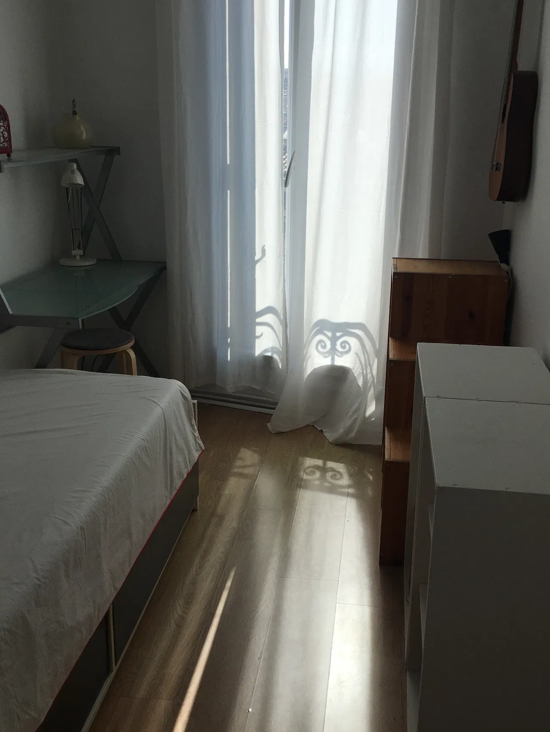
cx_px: 291
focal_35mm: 36
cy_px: 358
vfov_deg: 51.3
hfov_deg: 39.7
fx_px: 762
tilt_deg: -16.4
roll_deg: -0.5
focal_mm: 4.15
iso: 25
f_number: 2.2
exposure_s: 1/1012
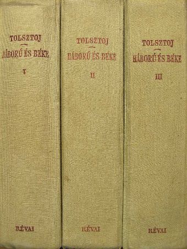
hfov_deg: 30.3
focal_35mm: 48
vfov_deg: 39.6
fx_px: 346
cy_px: 124
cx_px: 94
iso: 87
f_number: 3.5
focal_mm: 8
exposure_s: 1/30
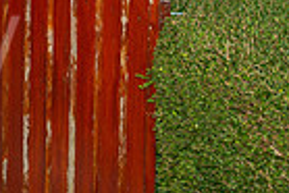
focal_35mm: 207
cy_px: -35
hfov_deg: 9.5
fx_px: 1663
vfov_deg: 6.6
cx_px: -199
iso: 640
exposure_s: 1/200
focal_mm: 45
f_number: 4
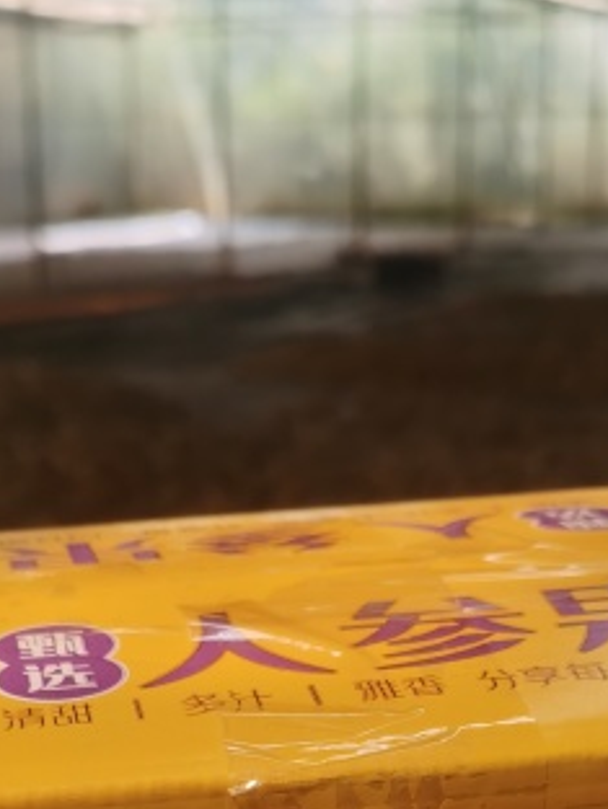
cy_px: 1043
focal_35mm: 92
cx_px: 352
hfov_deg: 16.1
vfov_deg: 19.7
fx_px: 2153
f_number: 1.8
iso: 50
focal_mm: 5.58
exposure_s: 1/522
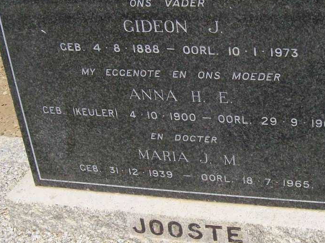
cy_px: 100
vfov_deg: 23.2
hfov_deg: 30.5
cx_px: 214
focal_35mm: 63
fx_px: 591
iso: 80
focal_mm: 6
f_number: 4.8
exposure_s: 1/840
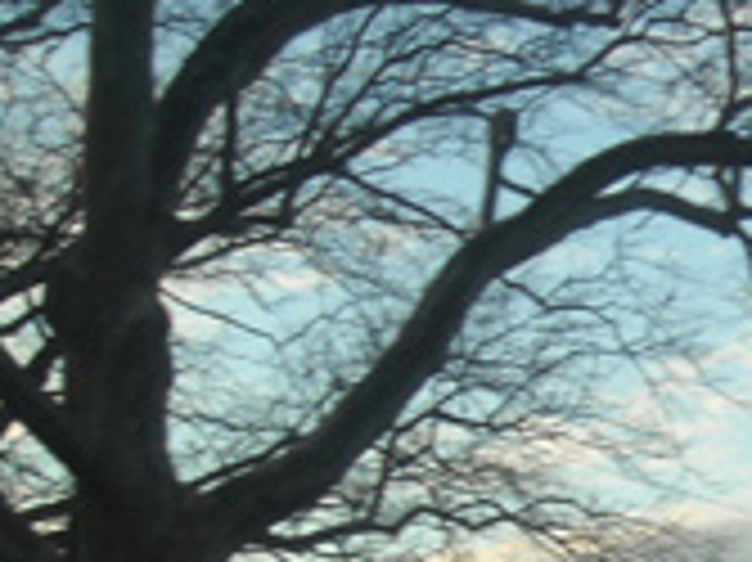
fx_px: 2735
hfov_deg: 14.7
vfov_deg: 11.3
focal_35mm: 126
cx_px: 1085
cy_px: 805
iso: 80
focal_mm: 5.7
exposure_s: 1/250
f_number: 2.8
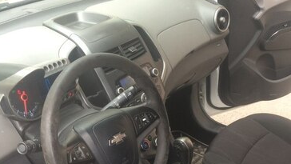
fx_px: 332
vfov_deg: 25.2
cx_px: 146
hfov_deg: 47.3
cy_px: 192
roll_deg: +2.5
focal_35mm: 43
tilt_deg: -43.9
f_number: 2.2
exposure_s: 1/50
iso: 50
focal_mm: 4.15
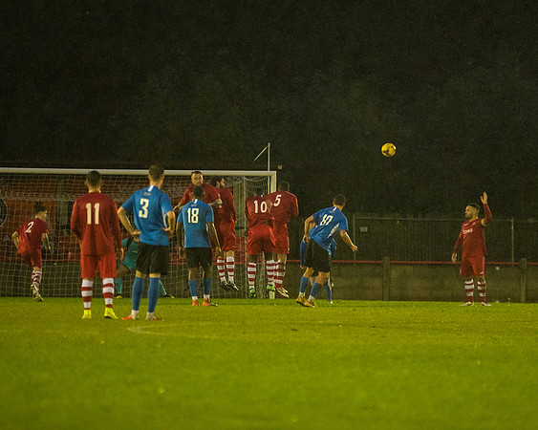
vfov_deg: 4.6
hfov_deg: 5.7
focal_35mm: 338
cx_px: 323
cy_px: 215
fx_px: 5378
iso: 5000
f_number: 2.8
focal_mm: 200
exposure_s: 1/1000
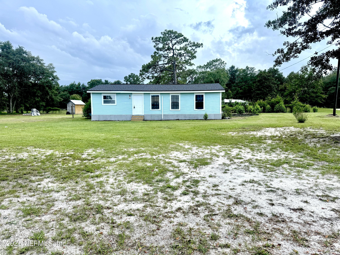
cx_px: 170
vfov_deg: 56.8
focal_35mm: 24
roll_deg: +0.1
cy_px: 128
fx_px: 236
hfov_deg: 71.6
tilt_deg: -5.6
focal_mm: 6.76
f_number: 1.78
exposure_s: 1/1172
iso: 80
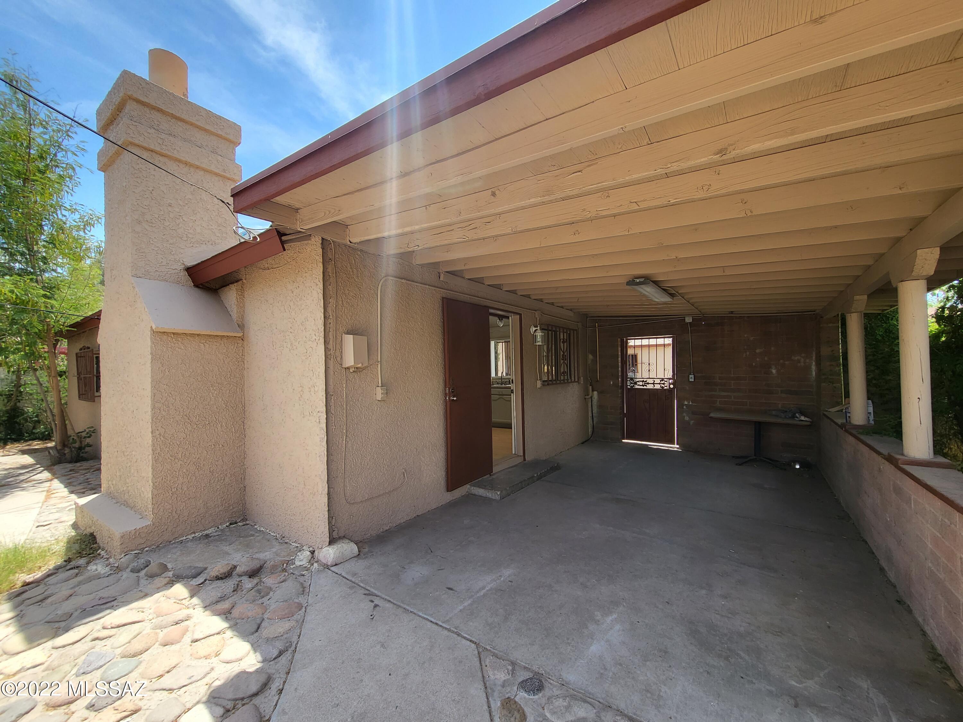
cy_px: 361
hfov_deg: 106.2
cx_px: 482
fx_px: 362
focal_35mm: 13
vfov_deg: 89.9
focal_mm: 1.74
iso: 32
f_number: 2.2
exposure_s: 1/284
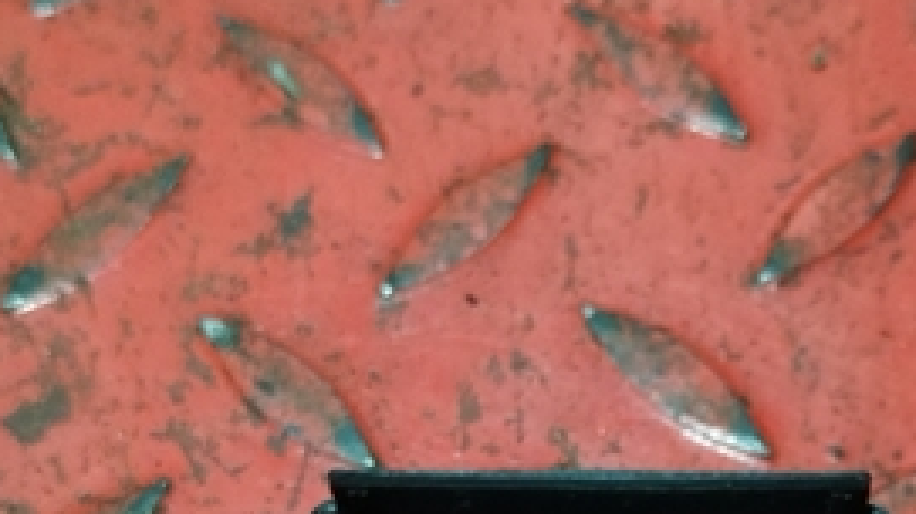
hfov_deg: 31.2
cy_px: 599
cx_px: 612
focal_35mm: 67
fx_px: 1626
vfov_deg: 17.2
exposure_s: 1/100
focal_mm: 6.24
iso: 1053
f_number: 1.8
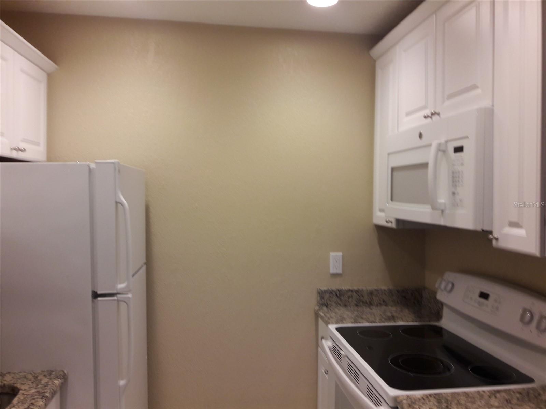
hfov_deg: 63.4
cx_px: 273
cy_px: 204
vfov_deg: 49.7
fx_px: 442
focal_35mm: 28
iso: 50
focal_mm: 3.7
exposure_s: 1/30
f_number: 1.9
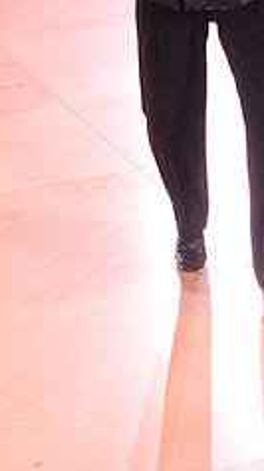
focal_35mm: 123
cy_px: -93
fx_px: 1533
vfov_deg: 16.7
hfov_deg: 9.8
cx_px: 267
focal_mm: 48
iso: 3200
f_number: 7.1
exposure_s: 1/250
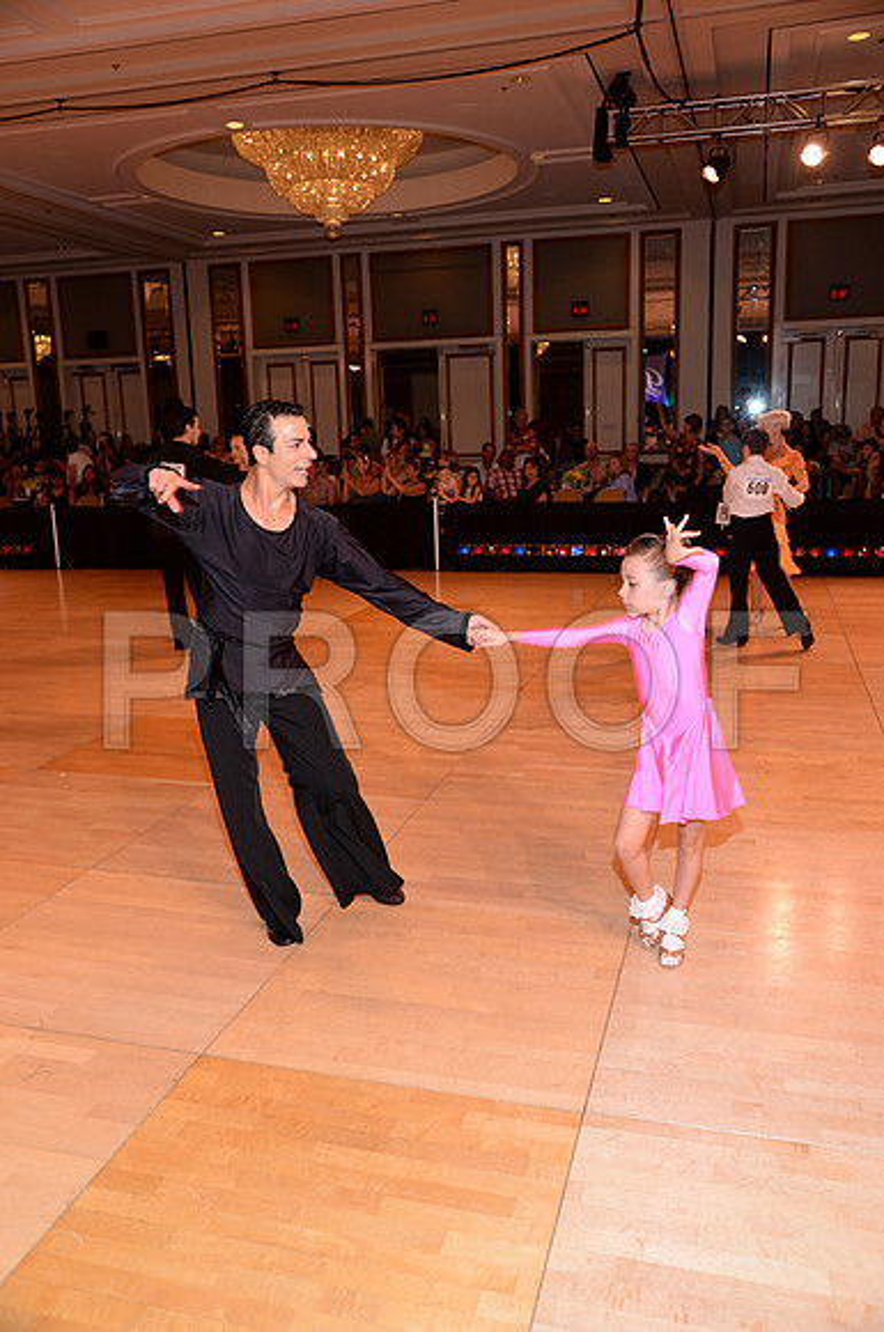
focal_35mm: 30
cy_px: 666
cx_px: 442
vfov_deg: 62.0
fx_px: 1108
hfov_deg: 43.5
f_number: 5
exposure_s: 1/200
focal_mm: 30
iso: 1250
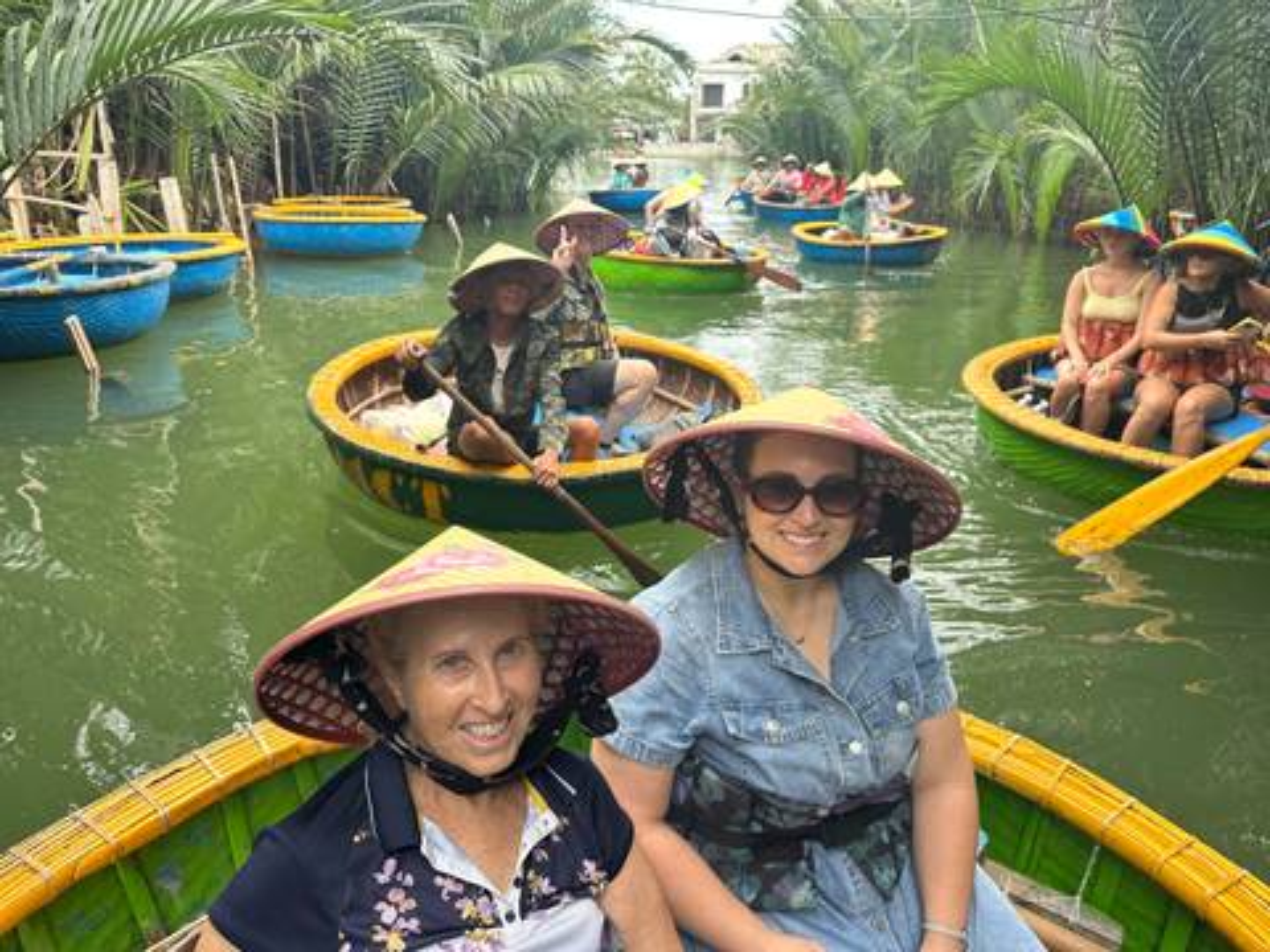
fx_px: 881
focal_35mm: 24
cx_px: 635
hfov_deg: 71.6
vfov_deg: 56.8
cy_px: 476
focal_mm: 6.86
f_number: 1.78
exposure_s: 1/301
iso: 80
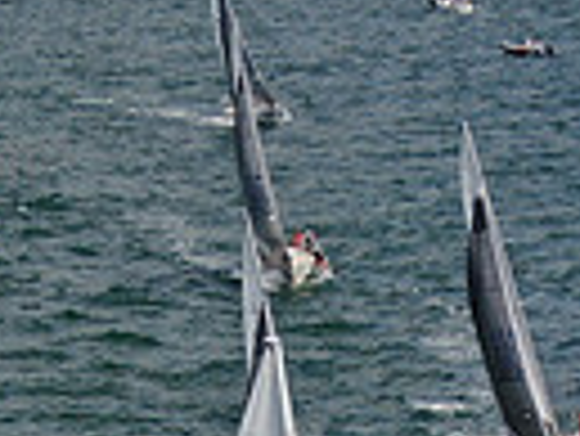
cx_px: 337
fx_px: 3623
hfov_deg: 9.2
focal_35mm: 216
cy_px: 879
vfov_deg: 6.7
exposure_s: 1/1250
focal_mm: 8.6
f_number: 3.8
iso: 100
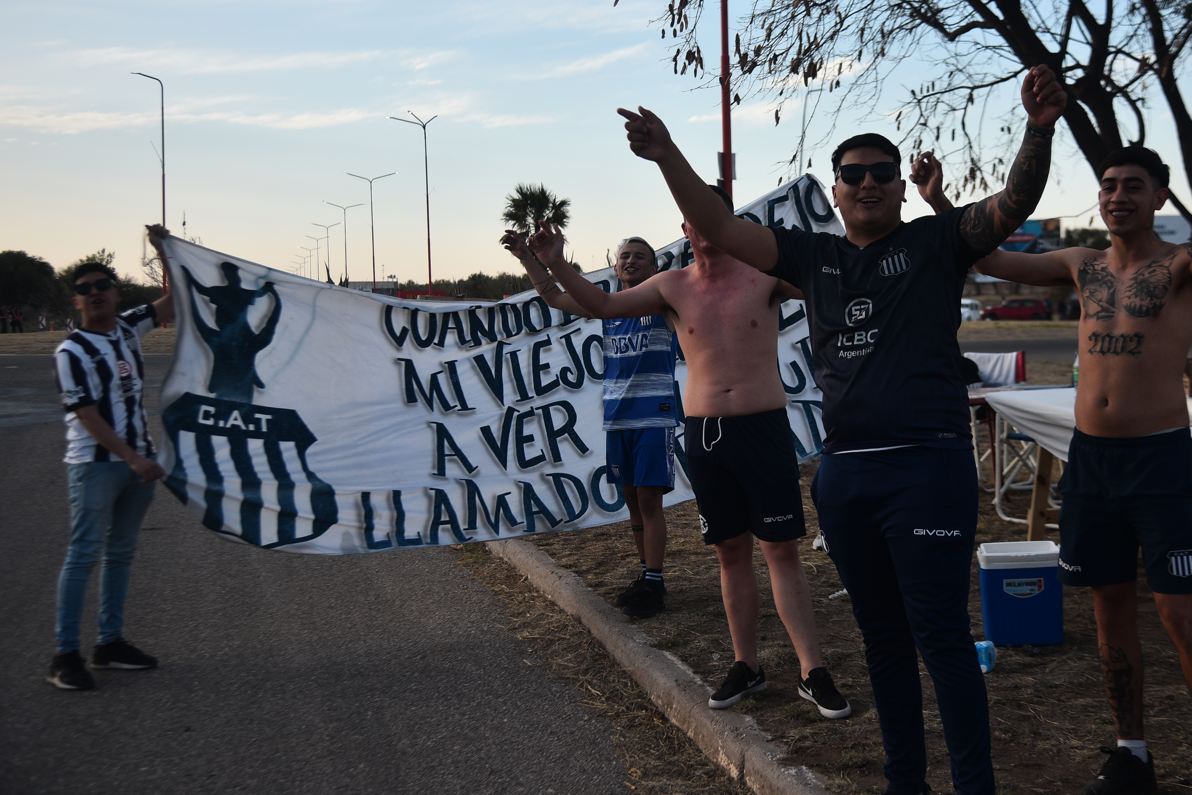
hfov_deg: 36.2
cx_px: 675
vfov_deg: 24.6
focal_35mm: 55
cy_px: 320
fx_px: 1821
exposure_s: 1/800
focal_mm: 46
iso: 200
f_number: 4
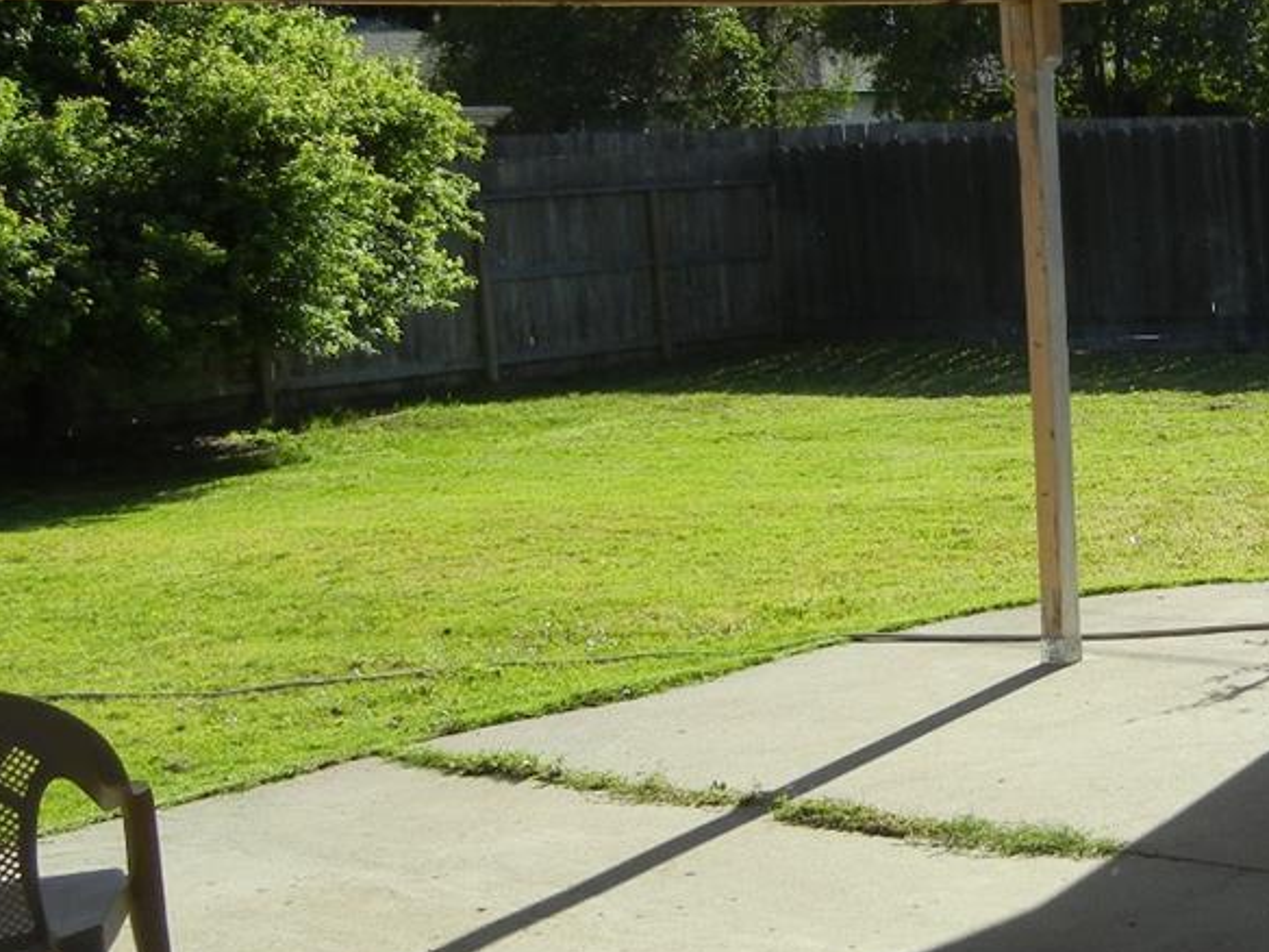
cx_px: 1171
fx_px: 2823
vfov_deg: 19.1
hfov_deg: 24.5
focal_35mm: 77
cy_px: 533
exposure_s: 1/905
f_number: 3.5
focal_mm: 5.4
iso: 160
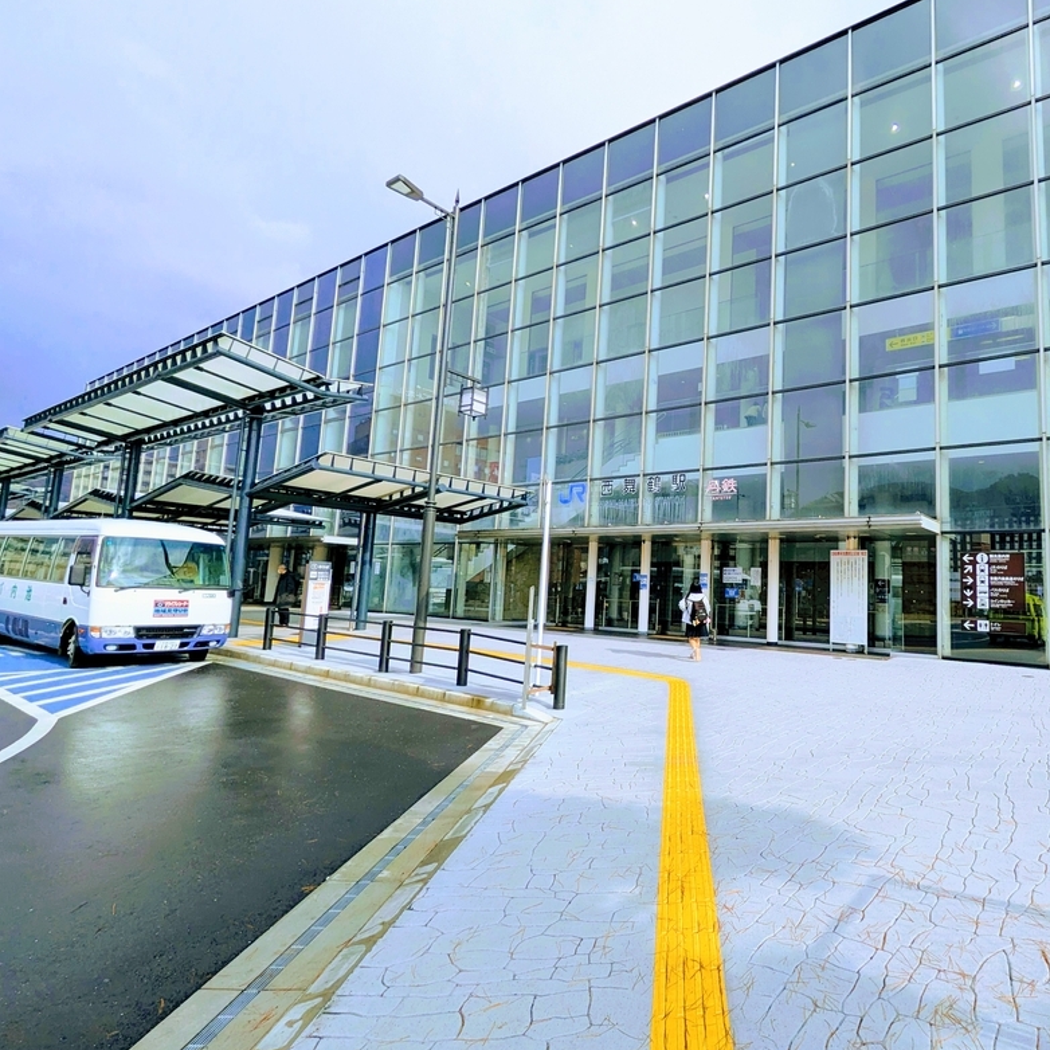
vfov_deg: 77.7
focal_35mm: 19
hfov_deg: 75.0
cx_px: 709
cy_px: 515
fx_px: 652
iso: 46
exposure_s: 1/1631
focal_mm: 1.83
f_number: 2.2
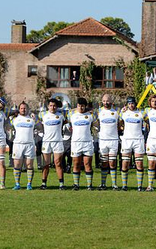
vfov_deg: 10.2
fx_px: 1402
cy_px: 116
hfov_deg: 6.4
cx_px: 153
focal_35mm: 206
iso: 400
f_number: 4
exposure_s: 1/2000
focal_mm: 116
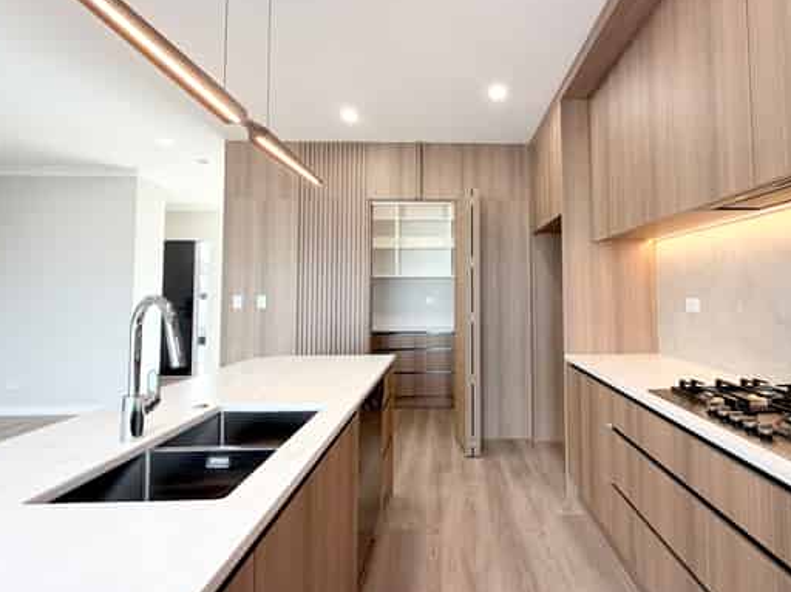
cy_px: 273
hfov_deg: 87.0
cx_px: 465
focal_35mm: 18
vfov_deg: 71.4
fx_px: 411
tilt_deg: +2.4
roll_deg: -0.1
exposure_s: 1/121
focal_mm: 2.22
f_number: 2.2
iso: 125
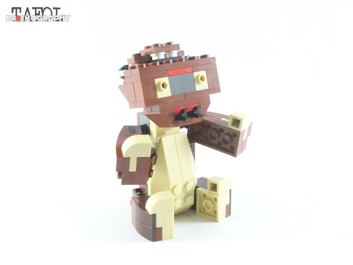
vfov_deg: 26.1
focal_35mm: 56
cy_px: 132
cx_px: 176
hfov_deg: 34.3
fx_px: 571
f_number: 4
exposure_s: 1/60
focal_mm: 9.3
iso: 400
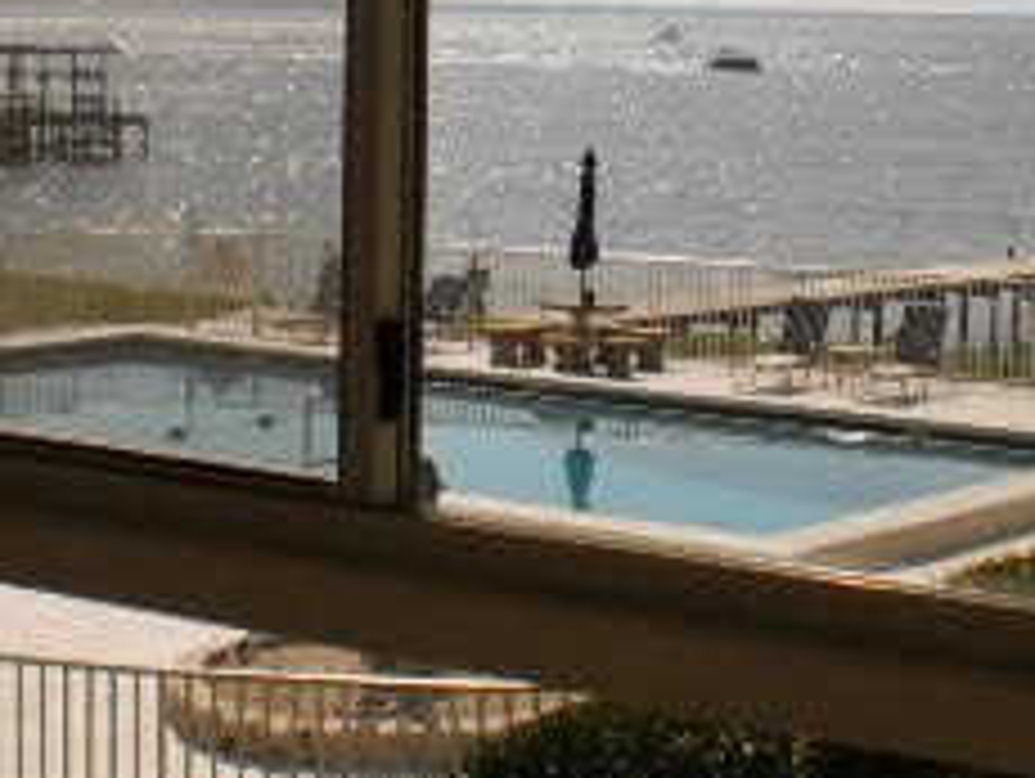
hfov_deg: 19.6
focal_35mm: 100
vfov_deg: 14.4
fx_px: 2993
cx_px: 468
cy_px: -126
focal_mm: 6.3
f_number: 4.6
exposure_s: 1/1600
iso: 100
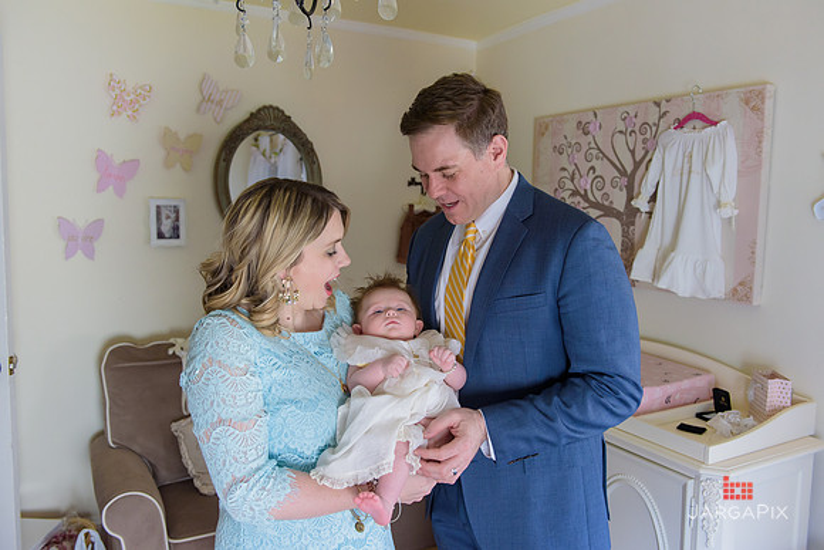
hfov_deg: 63.6
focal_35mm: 29
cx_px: 412
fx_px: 664
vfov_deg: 45.0
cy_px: 275
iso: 1600
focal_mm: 29
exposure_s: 1/125
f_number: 3.2
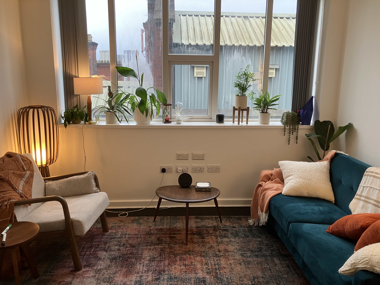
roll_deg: -1.7
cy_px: 142
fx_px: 307
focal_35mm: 28
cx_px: 190
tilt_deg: -10.8
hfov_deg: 63.4
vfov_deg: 49.7
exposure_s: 1/50
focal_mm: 3.99
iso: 80
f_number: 1.8
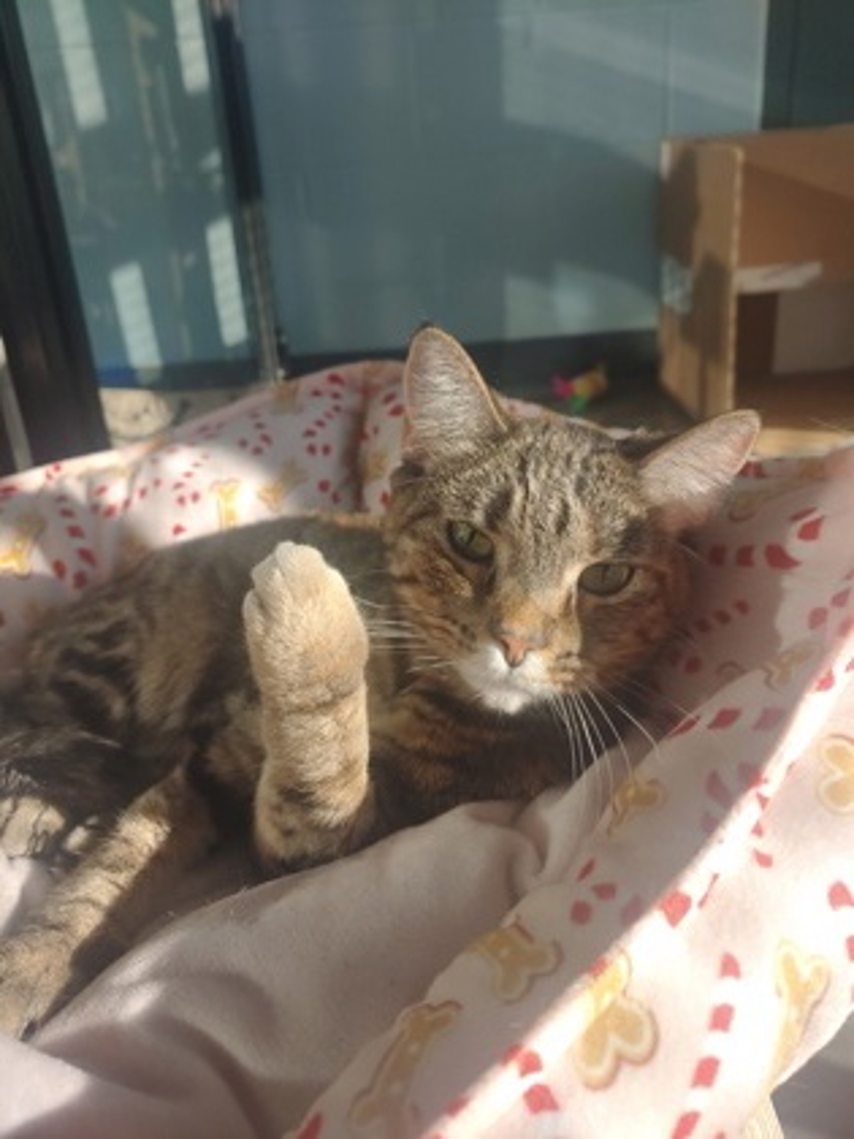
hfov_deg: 54.9
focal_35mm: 25
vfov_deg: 69.4
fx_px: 822
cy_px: 570
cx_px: 427
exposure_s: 1/1342
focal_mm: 4.23
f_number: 1.5
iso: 100
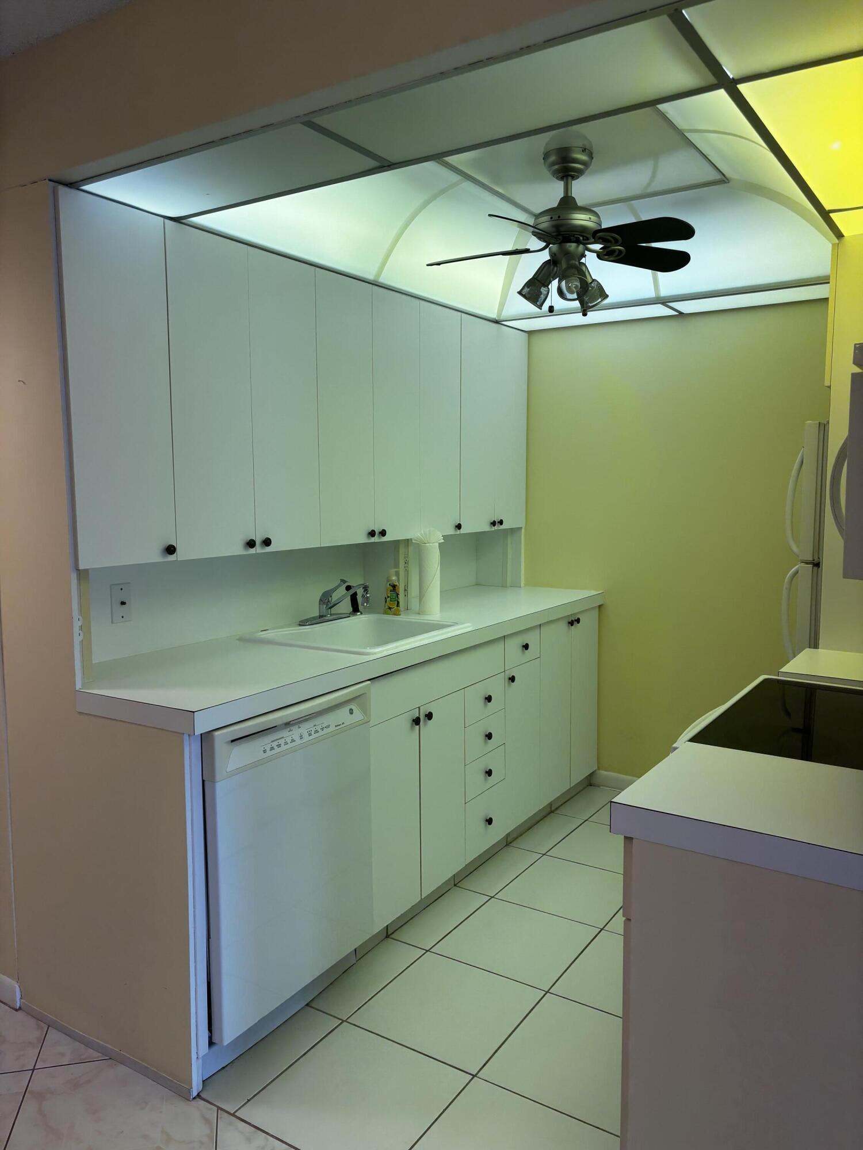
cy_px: 575
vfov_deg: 67.3
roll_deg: -0.9
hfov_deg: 53.1
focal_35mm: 26
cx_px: 432
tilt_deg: -7.0
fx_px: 864
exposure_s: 1/120
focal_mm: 5.96
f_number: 1.6
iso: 64
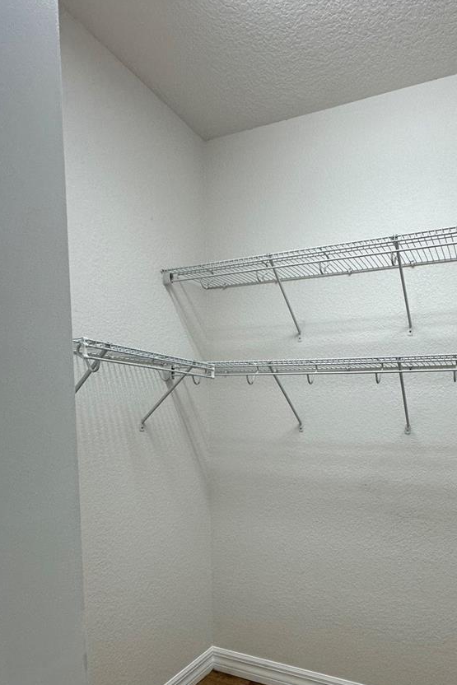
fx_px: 400
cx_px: 353
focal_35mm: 21
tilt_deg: -4.9
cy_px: 450
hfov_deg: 56.0
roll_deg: -1.2
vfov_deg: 78.8
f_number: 2.2
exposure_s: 1/120
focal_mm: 2.22
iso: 125
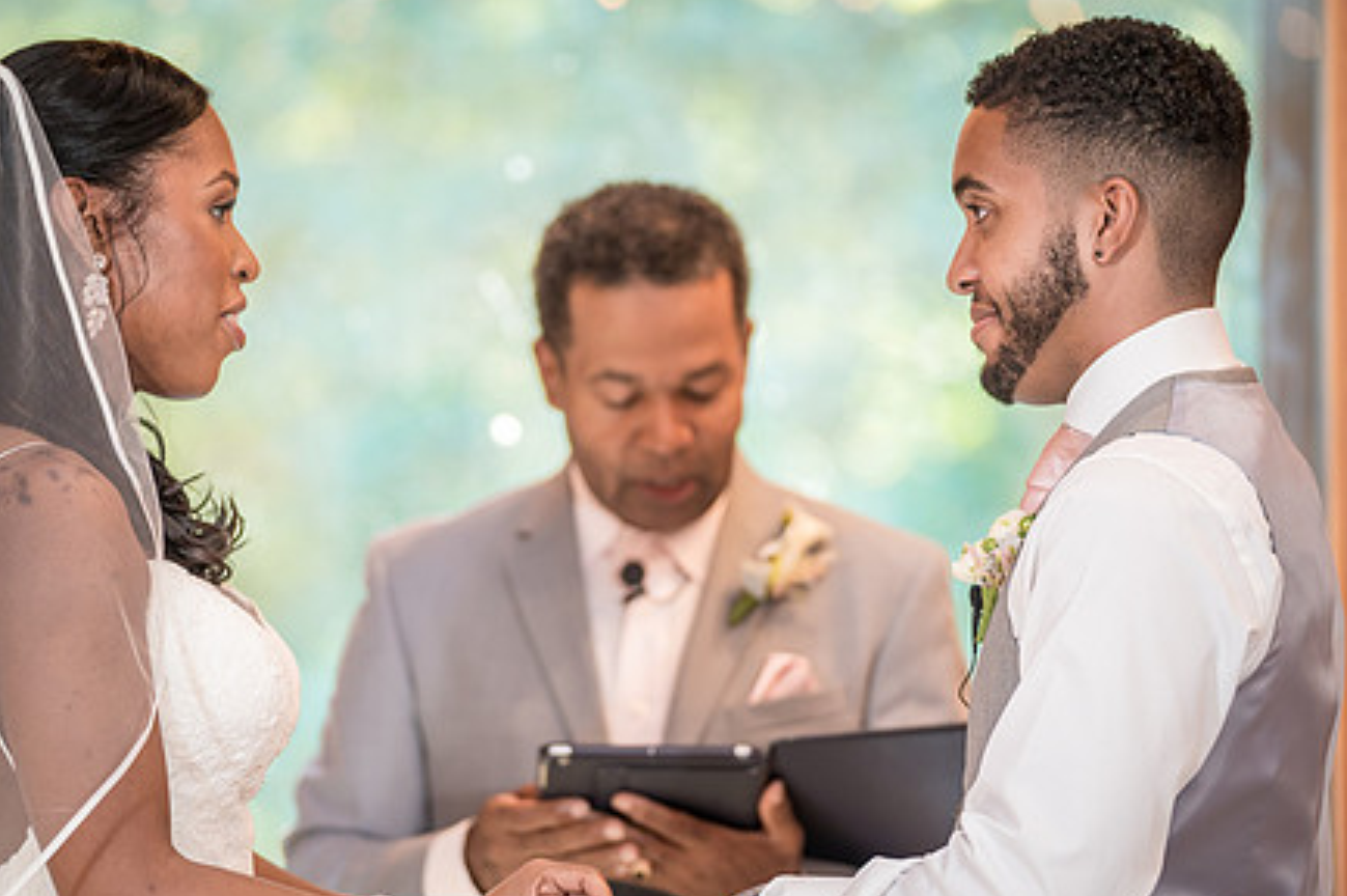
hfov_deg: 8.8
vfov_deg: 5.9
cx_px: 577
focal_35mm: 234
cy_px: 584
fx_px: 8749
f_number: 2.8
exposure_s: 1/100
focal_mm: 156
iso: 800
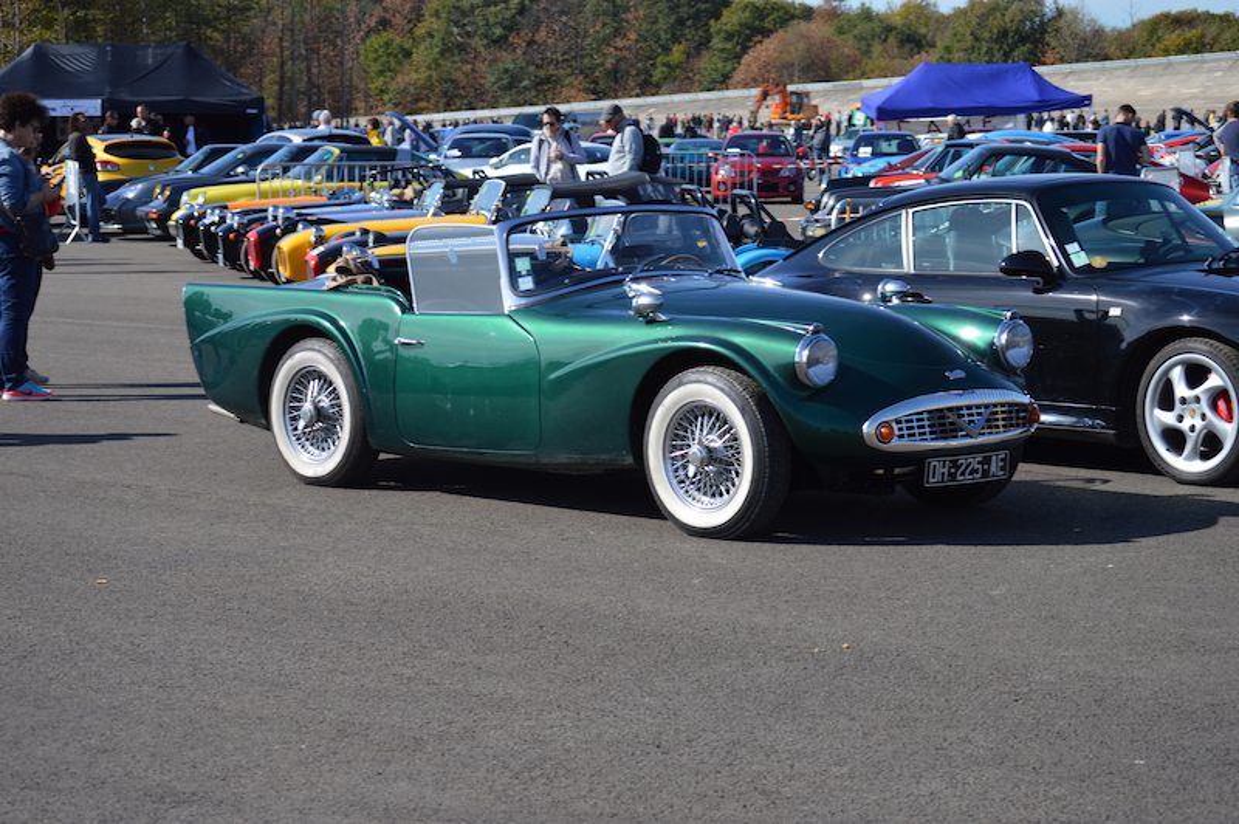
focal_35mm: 82
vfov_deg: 16.5
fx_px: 2837
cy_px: 412
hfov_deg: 24.6
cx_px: 620
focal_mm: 55
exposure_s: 1/400
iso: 100
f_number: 7.1
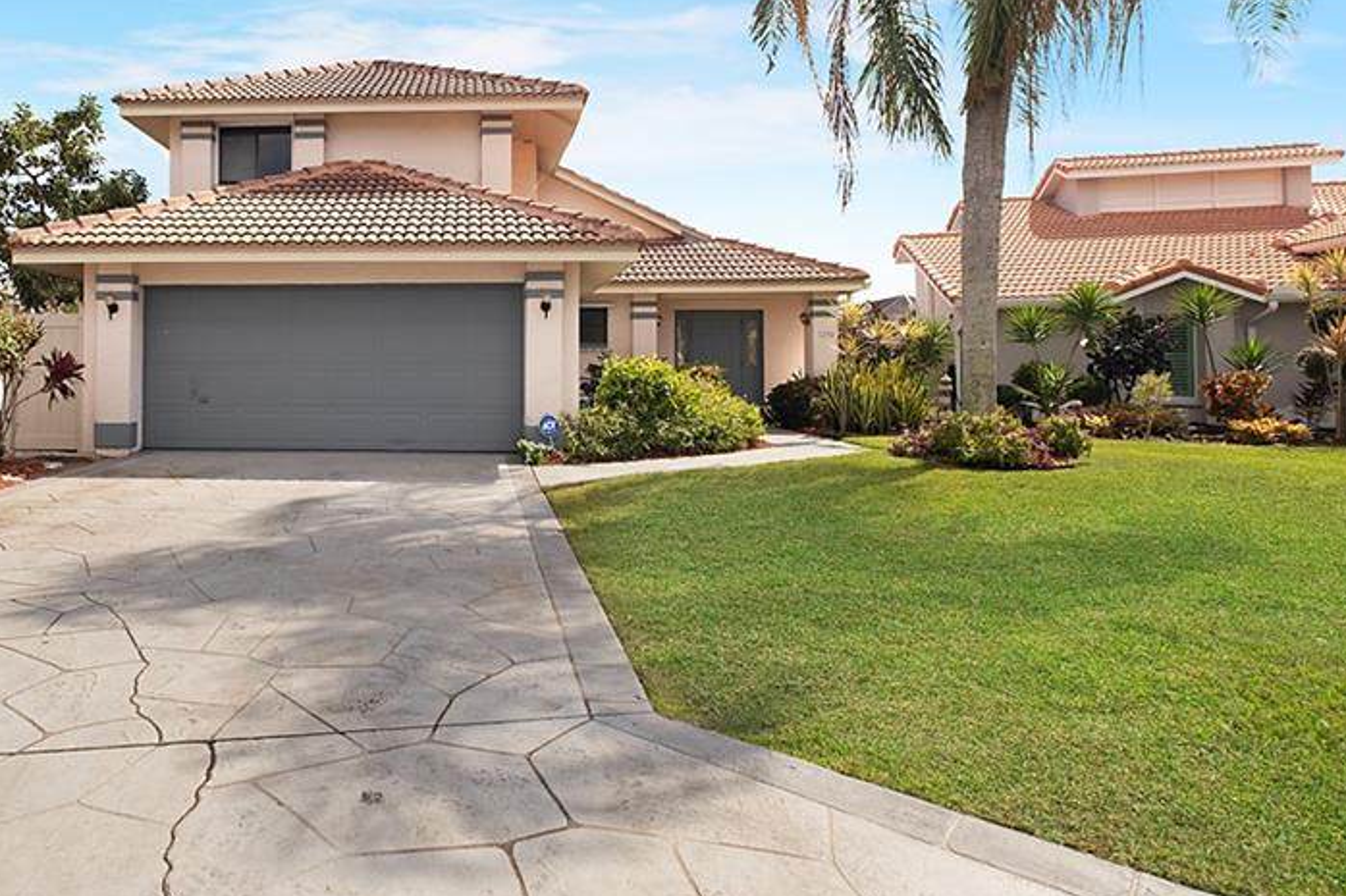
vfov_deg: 56.8
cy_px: 360
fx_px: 822
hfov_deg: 75.4
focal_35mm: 22
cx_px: 417
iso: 80
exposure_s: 1/280
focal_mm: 10
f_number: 5.6
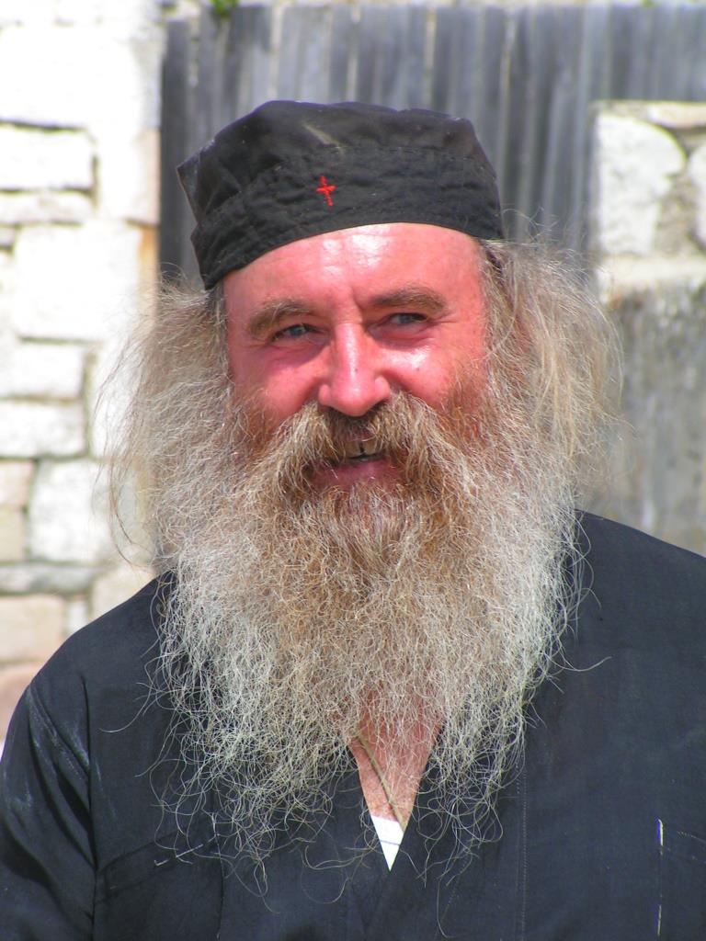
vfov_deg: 7.3
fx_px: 7369
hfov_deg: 5.5
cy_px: 470
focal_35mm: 271
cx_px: 353
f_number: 5
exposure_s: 1/400
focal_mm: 41.4
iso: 50
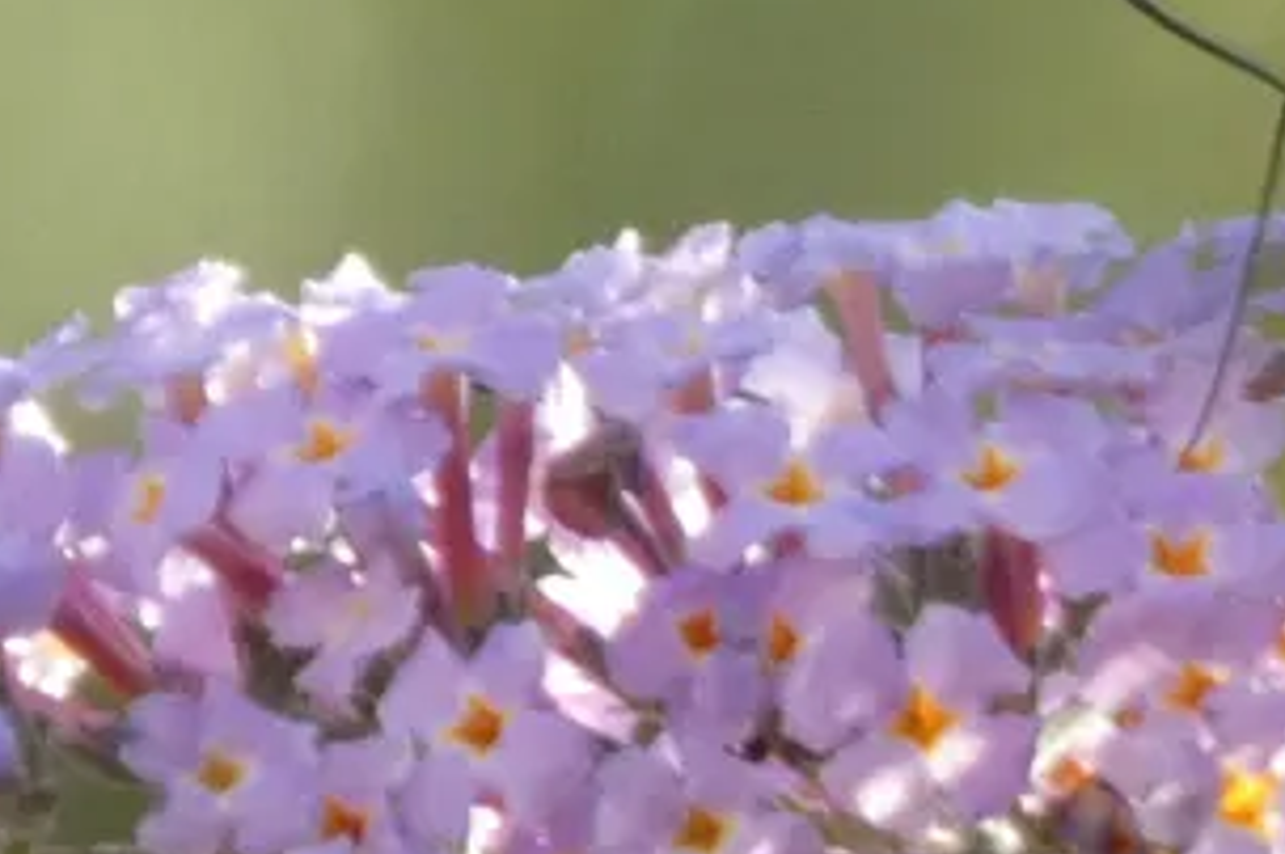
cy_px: 693
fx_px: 74021
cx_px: 1247
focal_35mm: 2076
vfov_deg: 0.7
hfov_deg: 1.0
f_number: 5.6
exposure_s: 1/125
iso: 400
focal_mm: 169.6
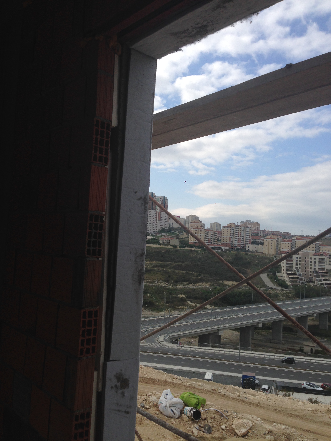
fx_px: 421
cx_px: 166
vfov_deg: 55.4
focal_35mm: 33
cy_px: 220
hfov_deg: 42.9
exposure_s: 1/2169
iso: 50
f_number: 2.4
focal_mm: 4.12
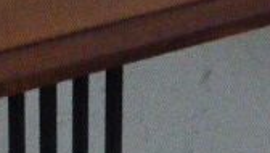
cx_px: 42
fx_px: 1692
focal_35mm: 236
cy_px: -187
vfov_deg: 5.0
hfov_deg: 9.1
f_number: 4.6
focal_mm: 9.7
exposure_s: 1/8
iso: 1250
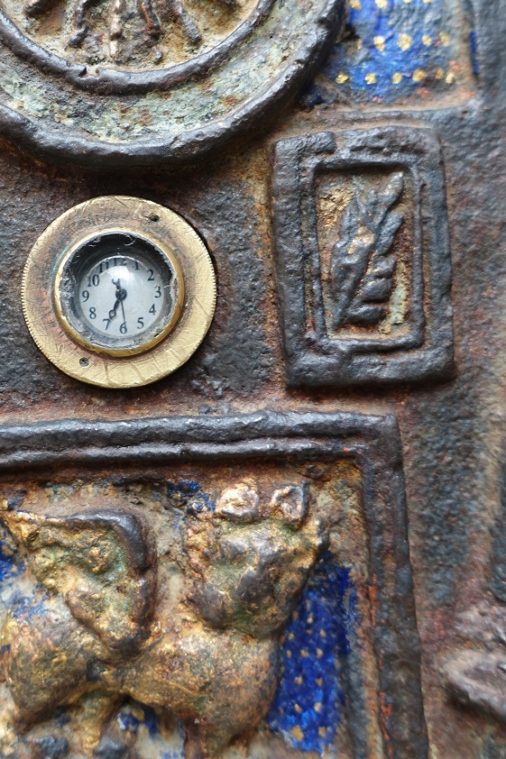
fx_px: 823
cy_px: 282
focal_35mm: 39
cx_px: 170
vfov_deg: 49.1
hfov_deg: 33.9
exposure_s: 1/60
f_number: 2.8
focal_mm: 8.8
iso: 125
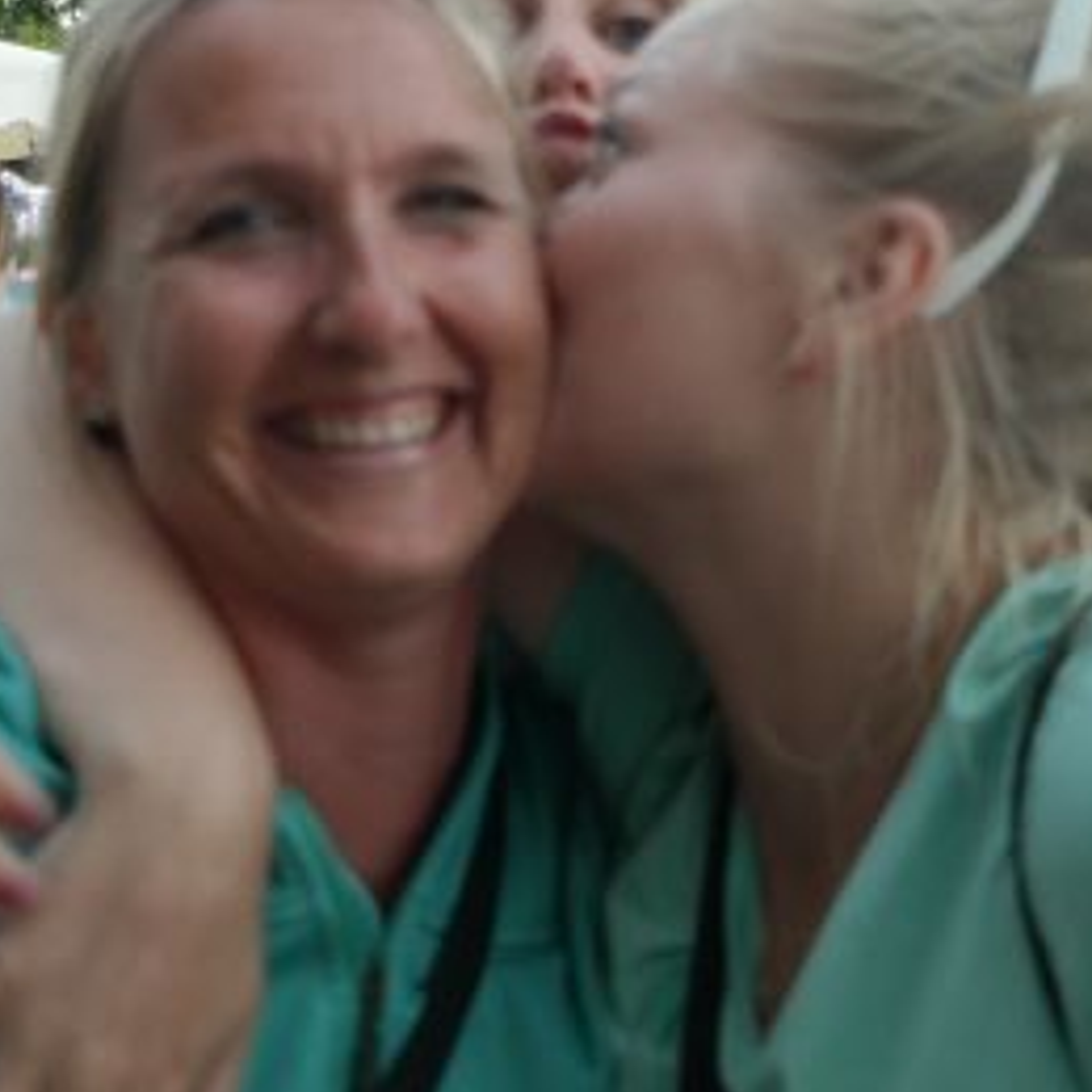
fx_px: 2463
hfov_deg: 25.0
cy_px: 275
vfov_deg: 24.7
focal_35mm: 69
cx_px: 508
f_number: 4
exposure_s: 1/40
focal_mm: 22
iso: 400
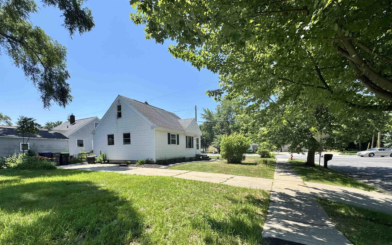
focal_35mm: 16
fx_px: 171
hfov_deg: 97.8
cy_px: 156
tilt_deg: -2.7
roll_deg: +0.4
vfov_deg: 69.9
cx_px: 190
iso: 40
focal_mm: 2.22
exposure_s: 1/1346
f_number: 2.2
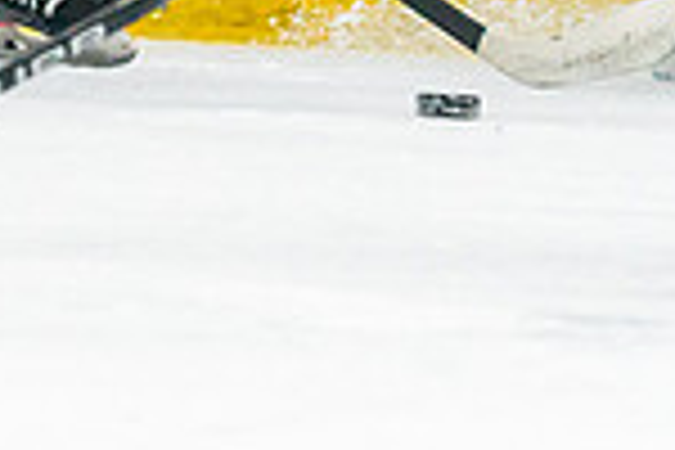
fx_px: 25985
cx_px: -453
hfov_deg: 1.5
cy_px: -234
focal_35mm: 1386
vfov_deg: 1.0
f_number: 2.8
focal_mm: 200
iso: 3200
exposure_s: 1/1000
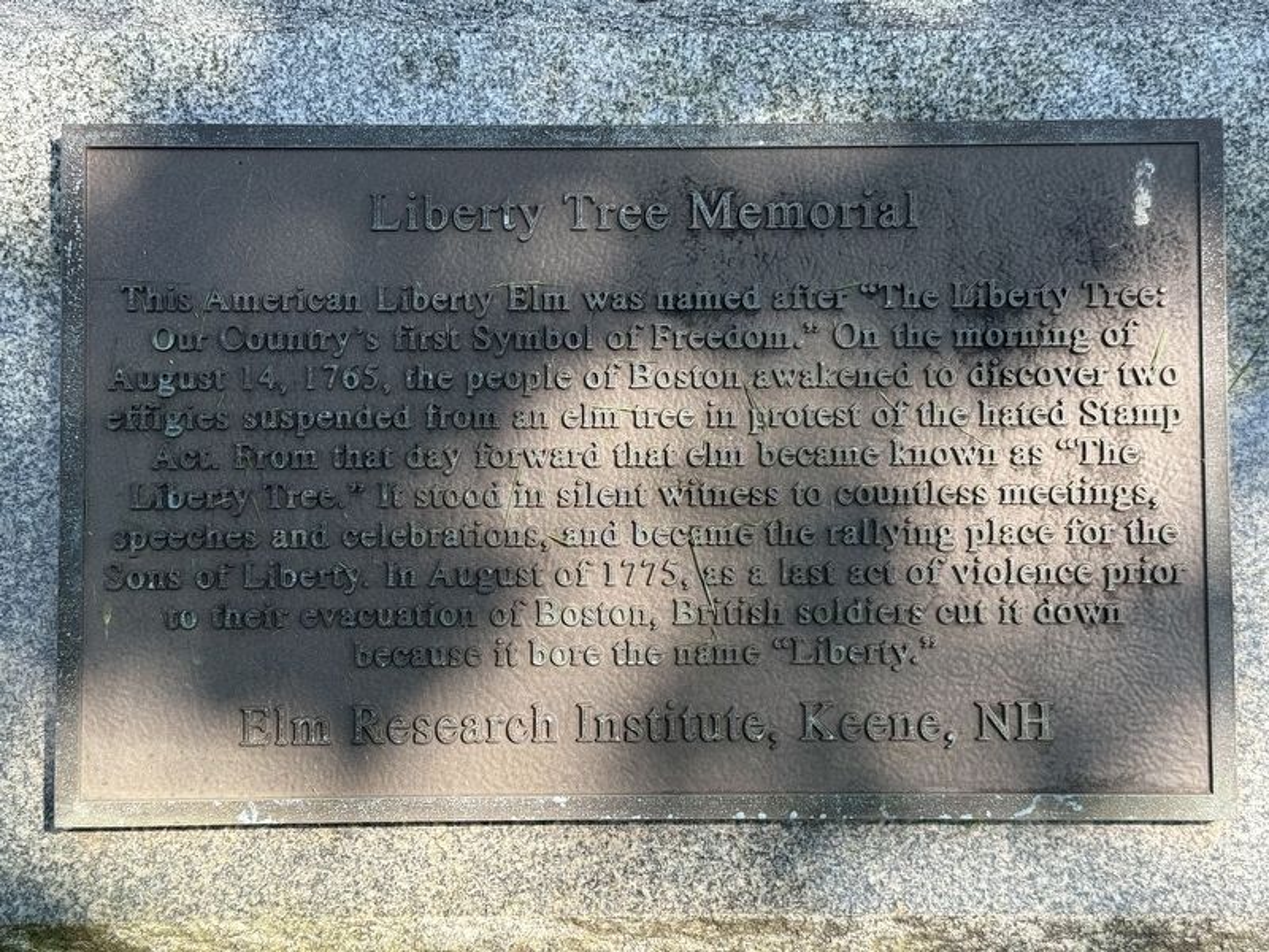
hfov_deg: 39.7
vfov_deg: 30.3
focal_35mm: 48
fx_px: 1760
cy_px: 476
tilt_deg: -31.7
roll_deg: -0.8
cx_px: 634
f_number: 1.78
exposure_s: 1/1133
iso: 80
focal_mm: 6.76
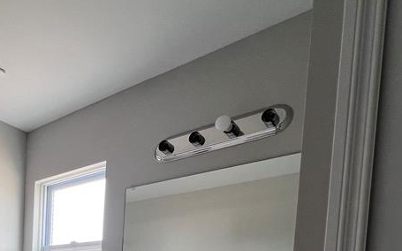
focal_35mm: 31
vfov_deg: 31.8
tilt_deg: -3.9
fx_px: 340
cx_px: 59
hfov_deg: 55.2
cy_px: 321
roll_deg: -3.2
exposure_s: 1/99
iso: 64
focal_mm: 1.57
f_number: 1.8
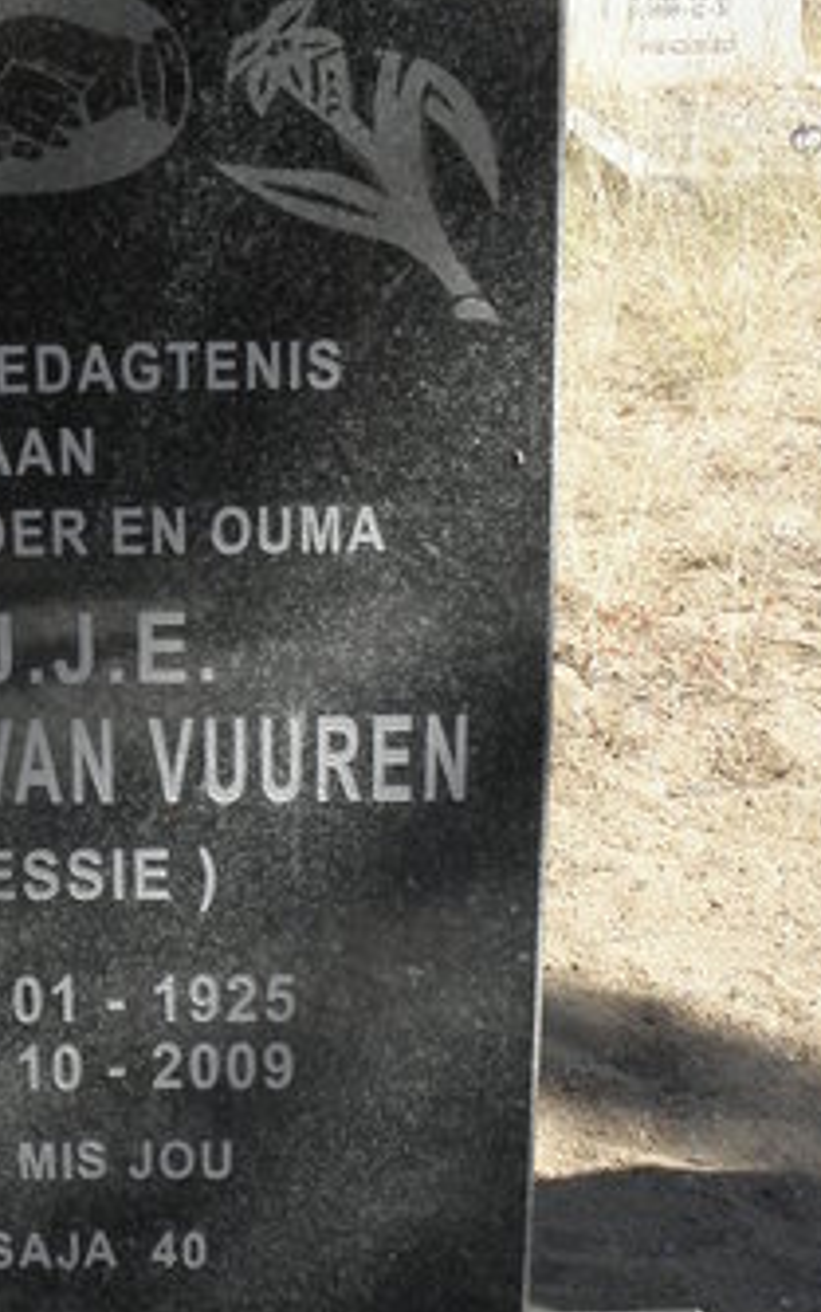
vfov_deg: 31.0
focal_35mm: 66
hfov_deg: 19.3
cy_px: 719
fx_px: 2361
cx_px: 47
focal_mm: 4.6
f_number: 5.6
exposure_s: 1/160
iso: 64
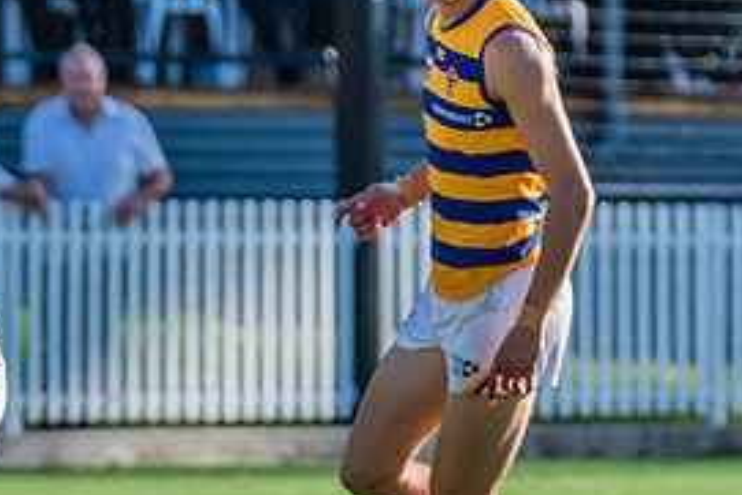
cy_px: 313
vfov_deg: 1.6
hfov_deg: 2.4
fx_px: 17714
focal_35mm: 859
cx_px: -140
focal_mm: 340
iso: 800
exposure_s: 1/1250
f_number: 8
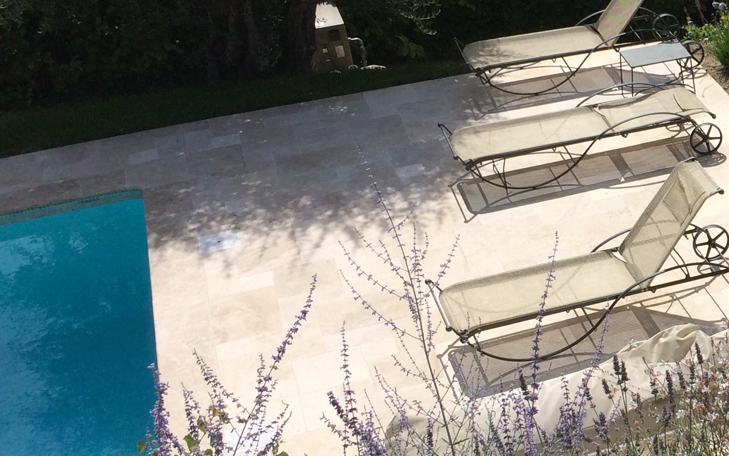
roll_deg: +2.1
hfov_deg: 25.3
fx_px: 1470
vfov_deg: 17.6
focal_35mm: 74
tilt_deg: -29.3
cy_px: 255
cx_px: 851
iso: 32
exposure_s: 1/3425
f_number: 2.2
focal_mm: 4.15
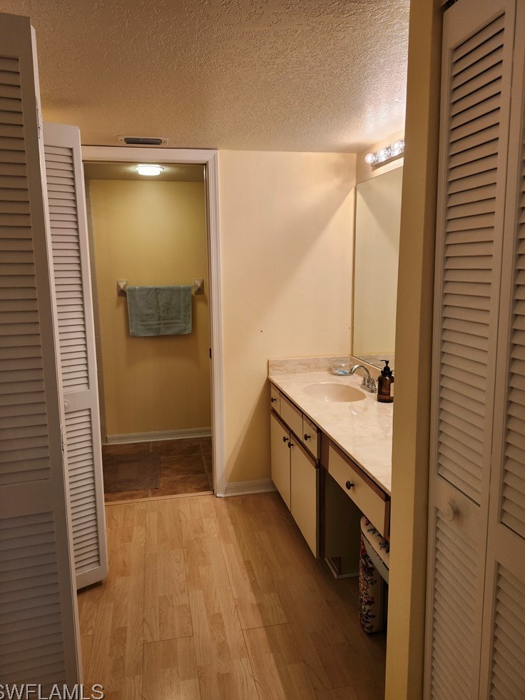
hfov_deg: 56.8
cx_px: 260
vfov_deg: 71.6
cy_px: 348
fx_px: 485
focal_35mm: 24
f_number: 1.8
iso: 100
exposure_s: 1/120
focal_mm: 5.54
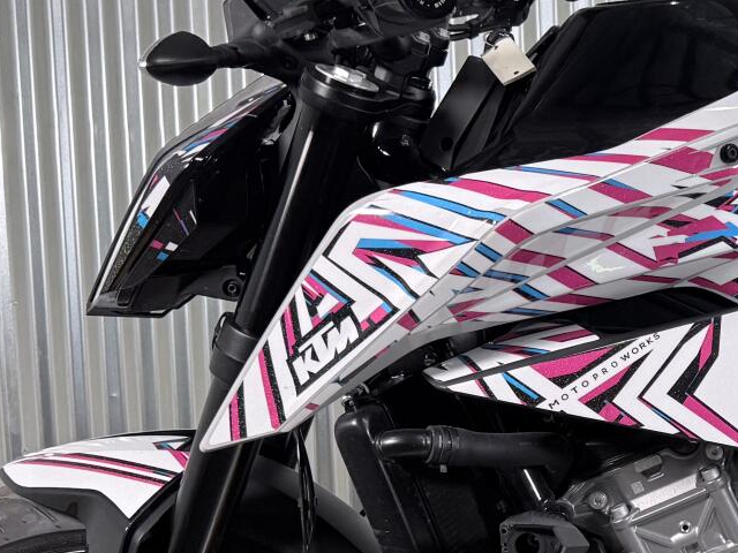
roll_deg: +0.6
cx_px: 882
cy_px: 476
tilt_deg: -6.6
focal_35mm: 75
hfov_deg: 23.7
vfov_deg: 19.4
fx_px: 1599
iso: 125
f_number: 1.78
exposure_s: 1/60
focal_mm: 6.76
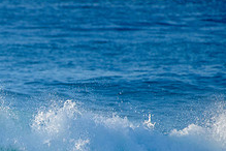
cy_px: 178
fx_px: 8305
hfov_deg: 1.6
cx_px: -57
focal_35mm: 1323
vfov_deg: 1.0
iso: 360
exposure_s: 1/2000
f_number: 5.6
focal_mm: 500
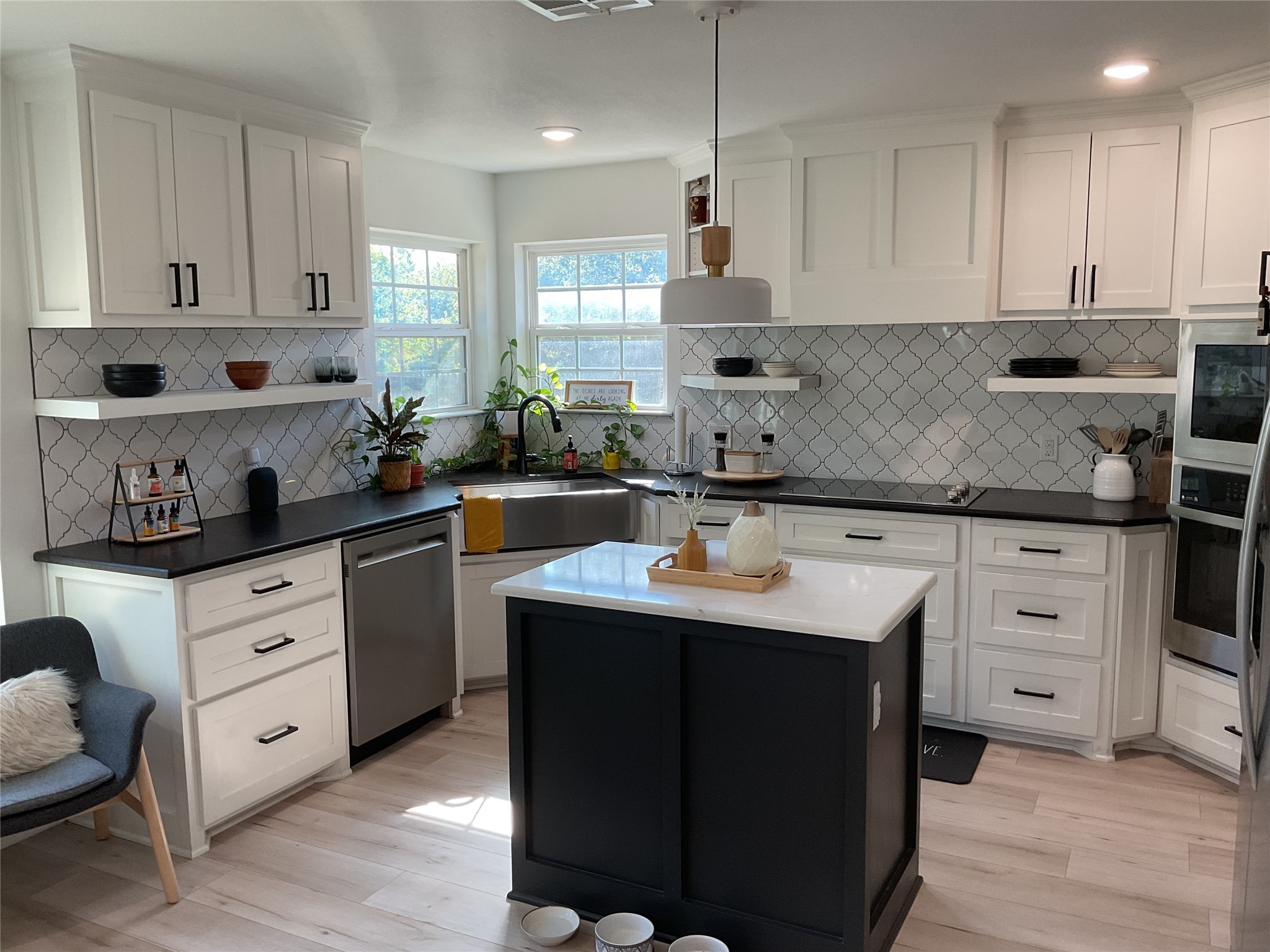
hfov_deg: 61.7
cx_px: 635
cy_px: 476
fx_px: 1064
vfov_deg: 48.2
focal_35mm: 29
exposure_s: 1/120
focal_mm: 3
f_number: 1.8
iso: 50
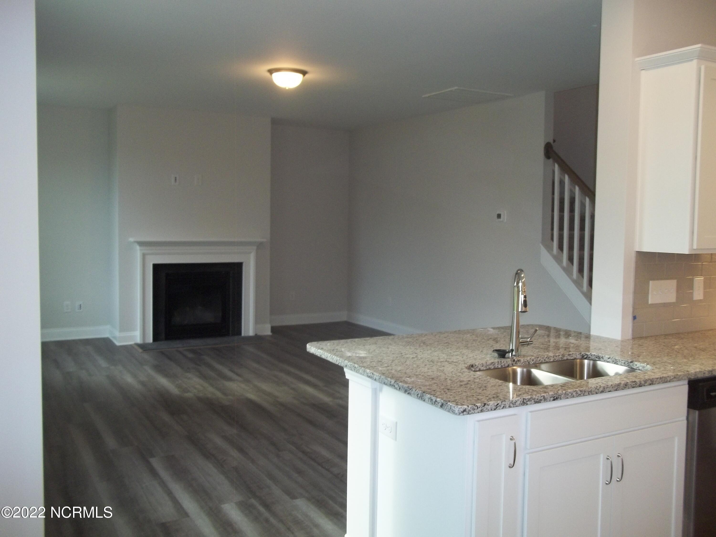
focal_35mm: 32
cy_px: 268
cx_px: 358
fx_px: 662
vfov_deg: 44.2
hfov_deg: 56.8
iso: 160
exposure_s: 1/80
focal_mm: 5.7
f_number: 2.9
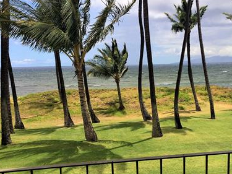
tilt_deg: -12.6
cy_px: 137
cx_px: 144
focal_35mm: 48
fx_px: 322
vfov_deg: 29.6
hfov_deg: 39.4
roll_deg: +3.2
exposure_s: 1/3165
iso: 32
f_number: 2.2
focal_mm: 4.15
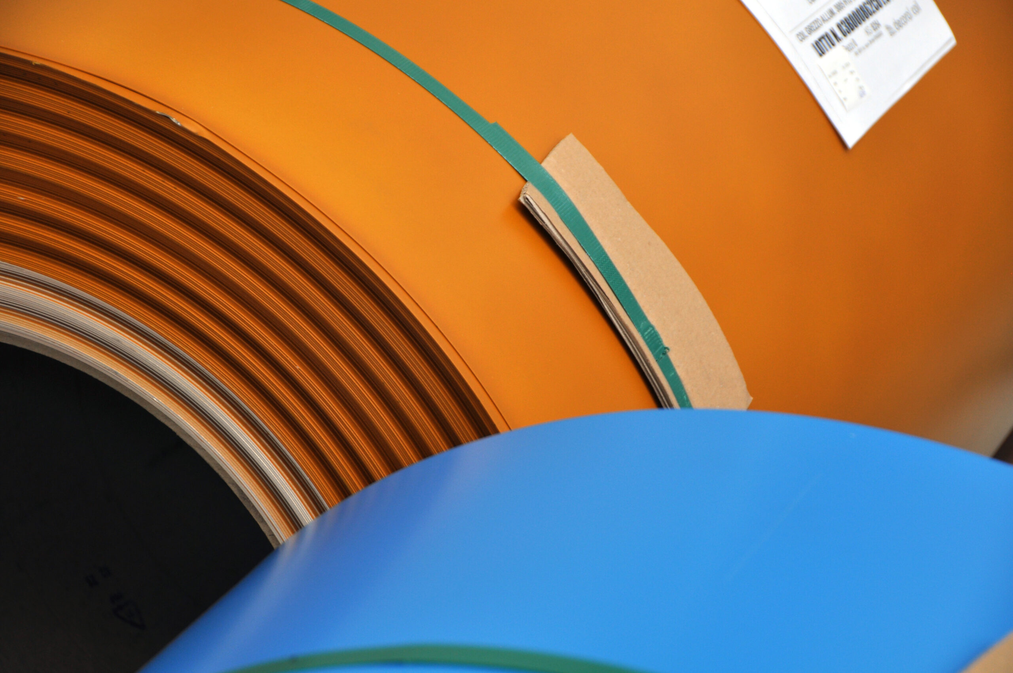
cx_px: 506
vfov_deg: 11.4
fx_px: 3372
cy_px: 336
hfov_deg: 17.1
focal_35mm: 120
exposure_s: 1/40
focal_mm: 80
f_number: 5
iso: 200
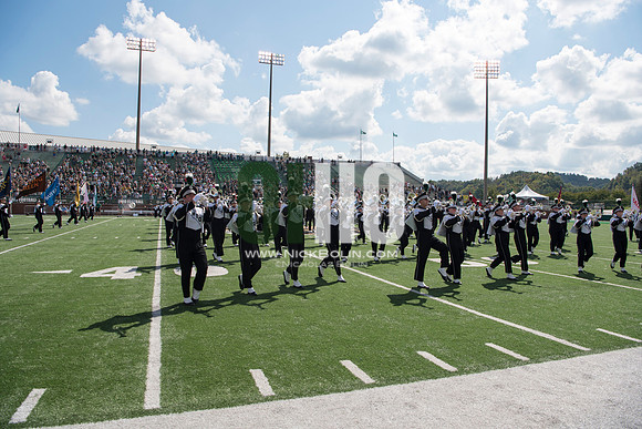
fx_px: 428
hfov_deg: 73.7
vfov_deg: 53.2
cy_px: 214
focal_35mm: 24
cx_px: 321
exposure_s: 1/1000
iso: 200
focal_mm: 24
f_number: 7.1
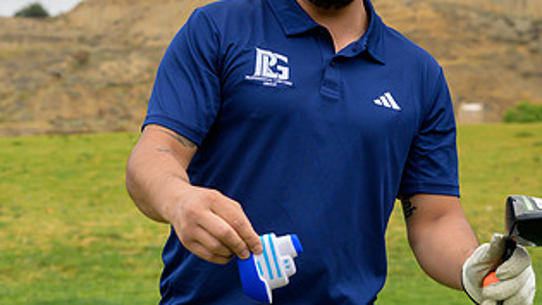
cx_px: 212
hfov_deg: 26.2
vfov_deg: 14.9
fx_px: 1164
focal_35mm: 81
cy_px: 84
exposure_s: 1/4000
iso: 800
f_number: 4
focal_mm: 42
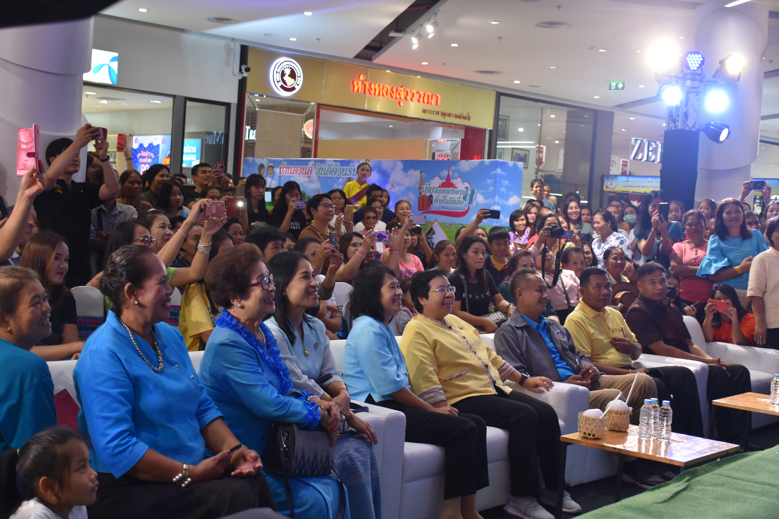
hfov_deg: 41.1
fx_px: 1039
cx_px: 390
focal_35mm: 48
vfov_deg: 28.1
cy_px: 260
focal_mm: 32
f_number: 4
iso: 500
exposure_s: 1/60
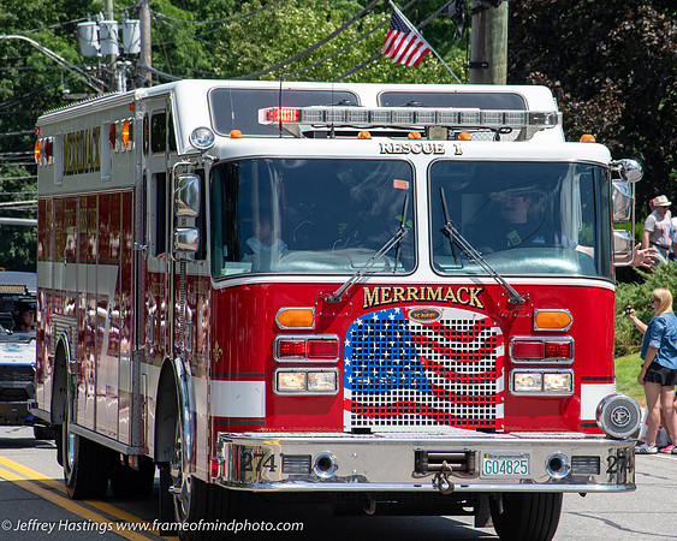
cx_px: 393
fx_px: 3796
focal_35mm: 190
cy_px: 258
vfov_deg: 8.2
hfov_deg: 10.2
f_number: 9
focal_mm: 120
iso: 400
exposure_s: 1/800
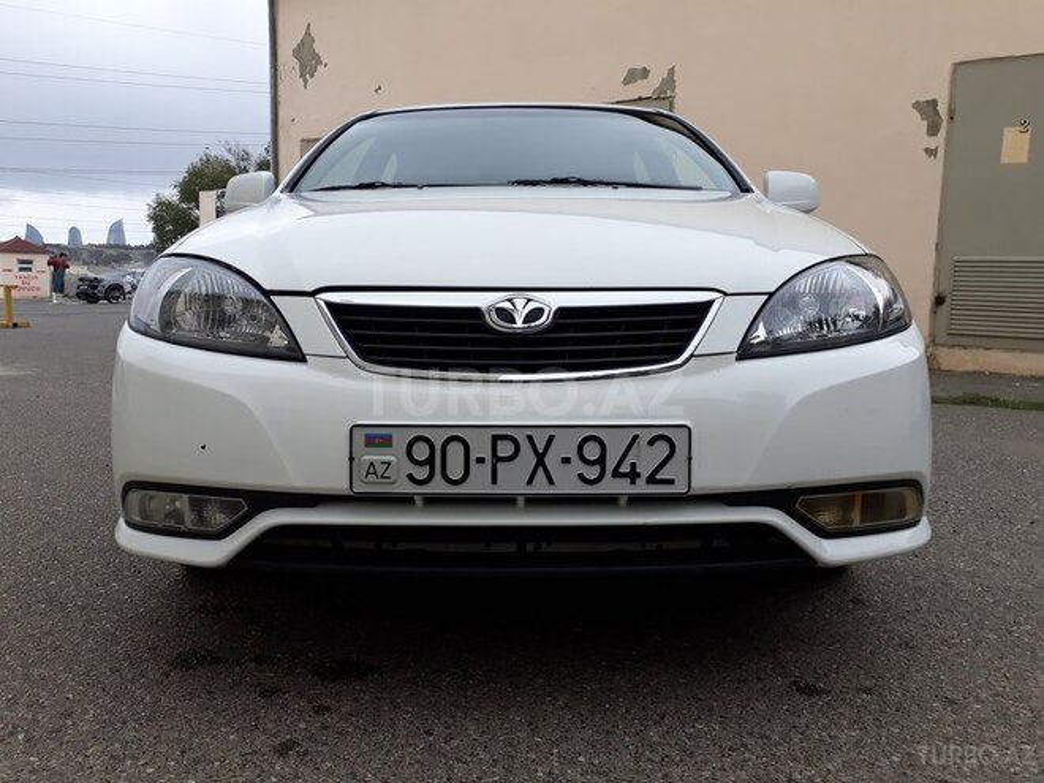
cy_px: 392
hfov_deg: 65.3
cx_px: 522
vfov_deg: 51.4
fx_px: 814
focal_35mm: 27
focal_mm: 3.6
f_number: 1.9
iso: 40
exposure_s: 1/217
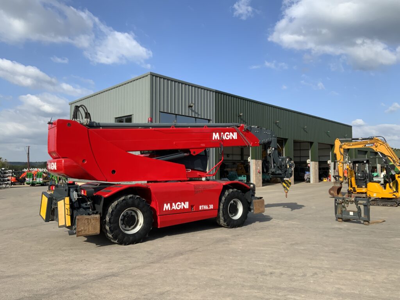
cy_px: 150
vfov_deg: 48.2
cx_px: 200
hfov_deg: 61.7
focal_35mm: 29
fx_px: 335
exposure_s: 1/1675
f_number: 1.8
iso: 16
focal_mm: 3
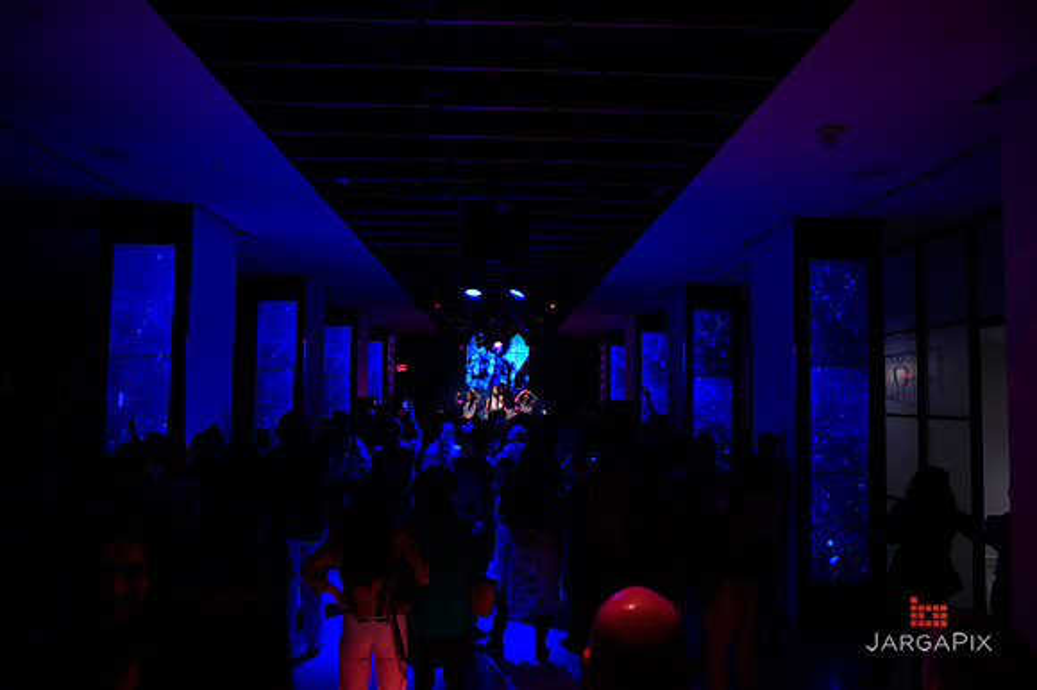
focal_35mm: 24
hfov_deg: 73.8
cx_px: 518
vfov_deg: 53.1
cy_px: 345
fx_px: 691
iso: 1600
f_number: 4
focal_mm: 24
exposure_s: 1/500
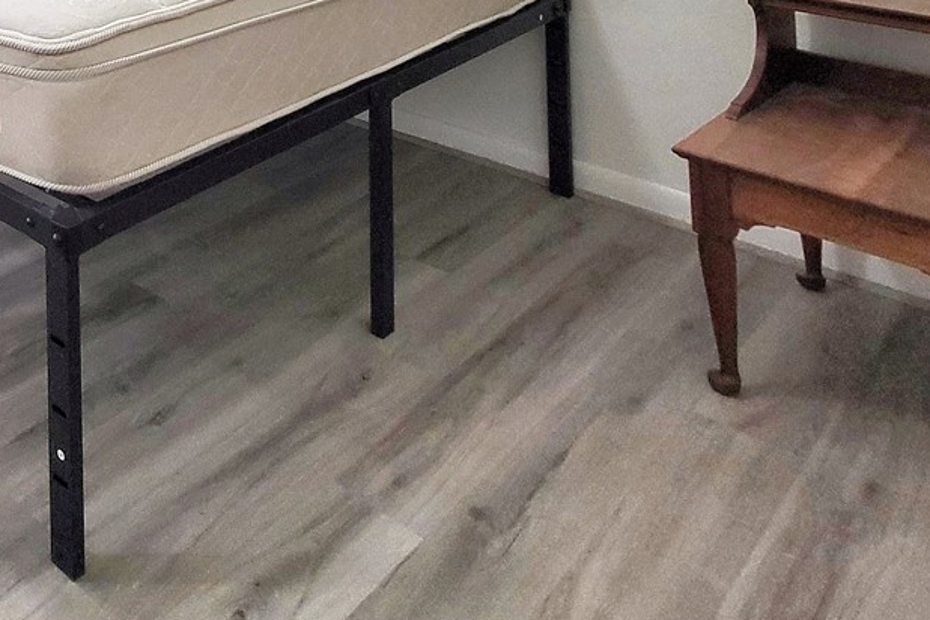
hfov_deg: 40.3
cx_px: -161
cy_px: -260
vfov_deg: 28.2
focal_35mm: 35
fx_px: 904
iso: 200
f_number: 2.2
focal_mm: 2.2
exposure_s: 1/60
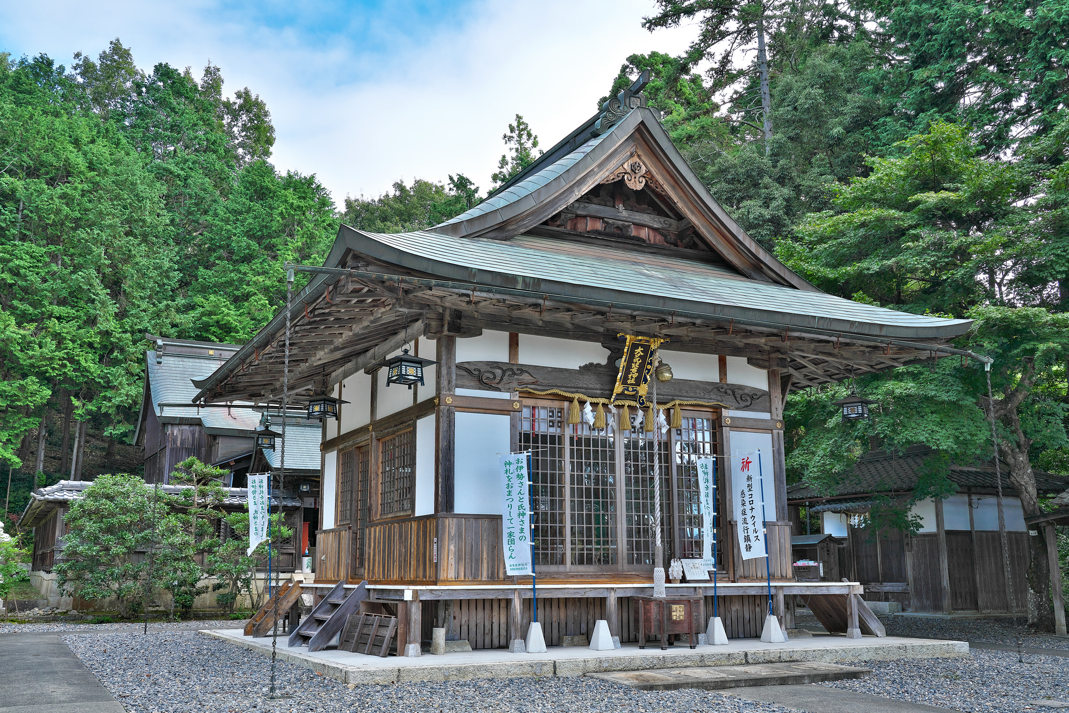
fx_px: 980
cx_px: 526
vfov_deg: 40.0
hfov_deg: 57.2
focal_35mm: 33
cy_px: 367
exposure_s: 1/80
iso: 125
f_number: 10
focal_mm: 32
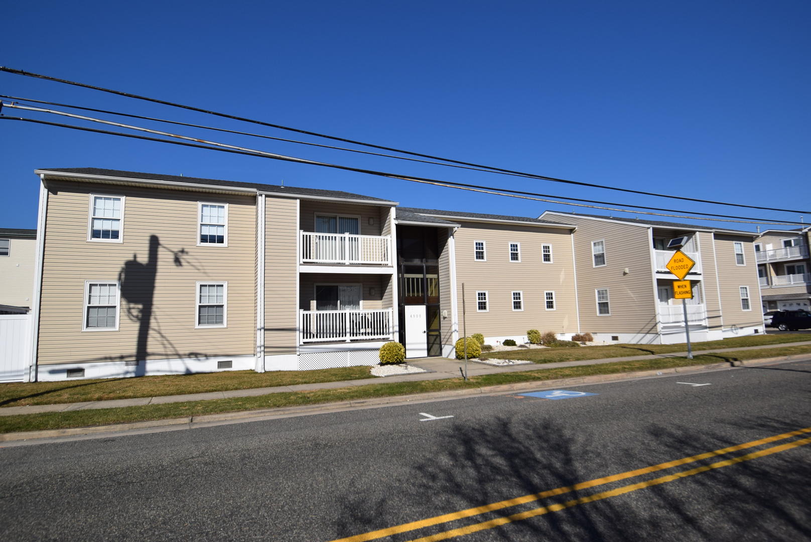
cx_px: 406
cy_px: 271
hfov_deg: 85.4
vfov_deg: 63.3
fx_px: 440
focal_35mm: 20
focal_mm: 13
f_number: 8
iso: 320
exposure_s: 1/2000
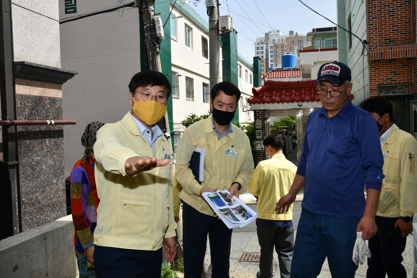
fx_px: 371
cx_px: 208
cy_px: 139
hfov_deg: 58.7
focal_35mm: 32
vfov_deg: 41.1
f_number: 16
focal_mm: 32
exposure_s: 1/250
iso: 400
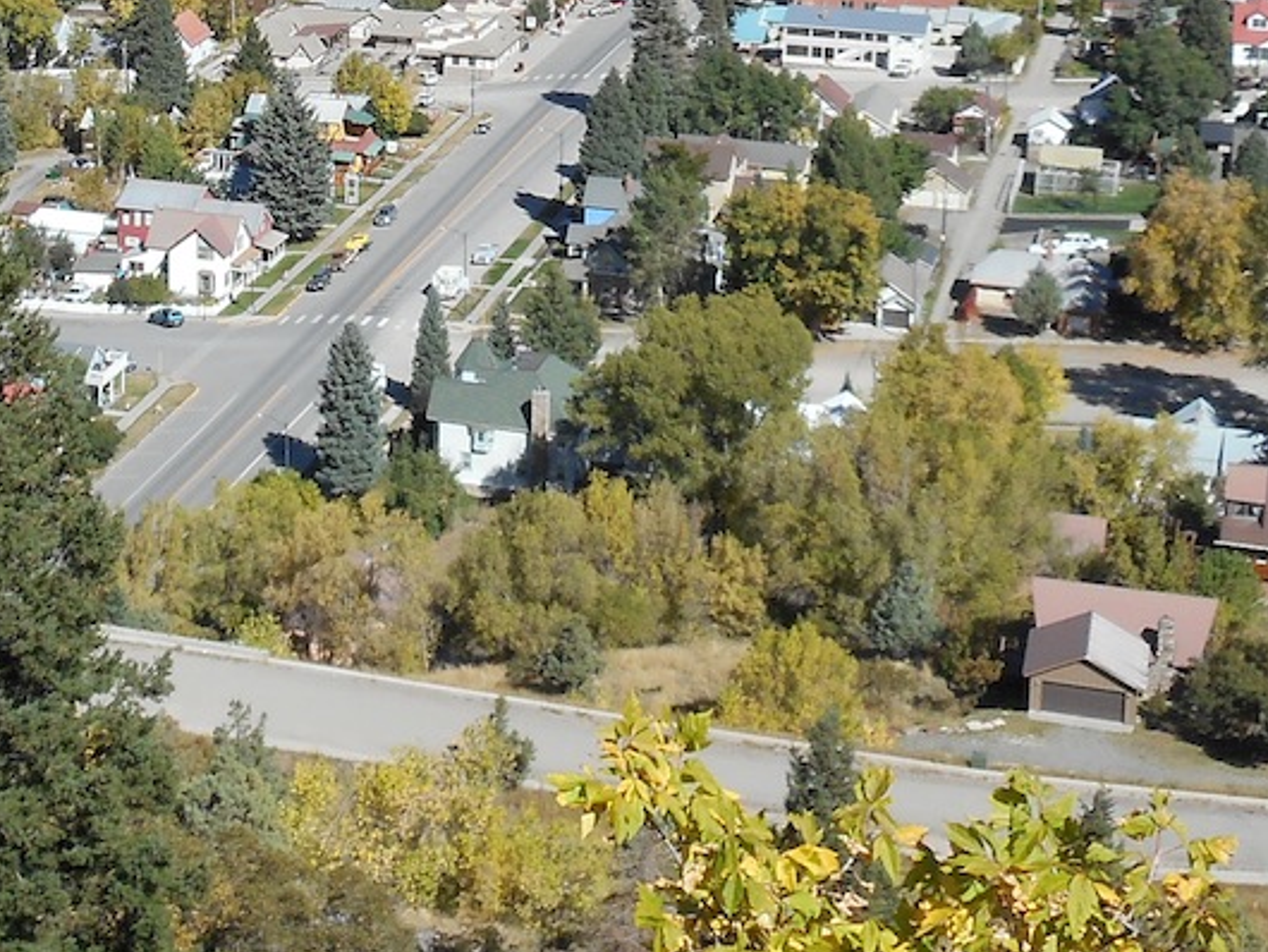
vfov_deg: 17.2
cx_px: 139
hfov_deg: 23.2
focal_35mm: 82
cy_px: -166
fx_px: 3005
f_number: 4
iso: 80
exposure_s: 1/640
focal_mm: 5.2
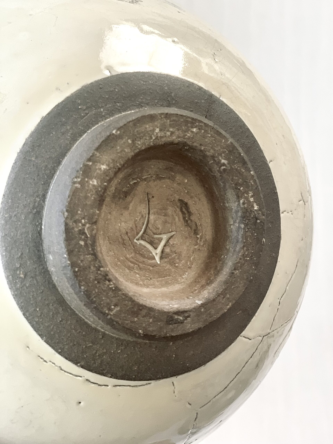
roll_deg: -0.4
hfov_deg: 28.0
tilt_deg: -20.9
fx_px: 667
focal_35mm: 52
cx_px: 166
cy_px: 222
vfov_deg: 36.8
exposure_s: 1/122
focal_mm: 6
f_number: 2.4
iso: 100
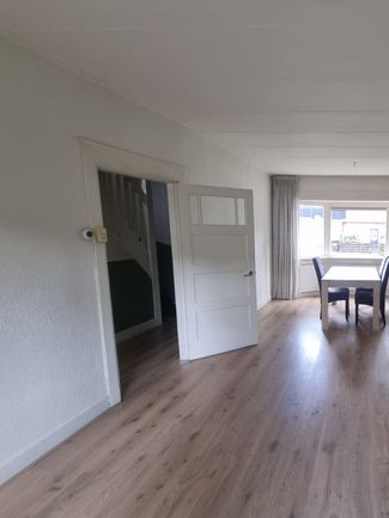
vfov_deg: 87.7
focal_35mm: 18
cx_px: 348
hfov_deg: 60.8
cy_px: 267
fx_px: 270
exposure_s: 1/50
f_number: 2.2
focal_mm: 2.2
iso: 250
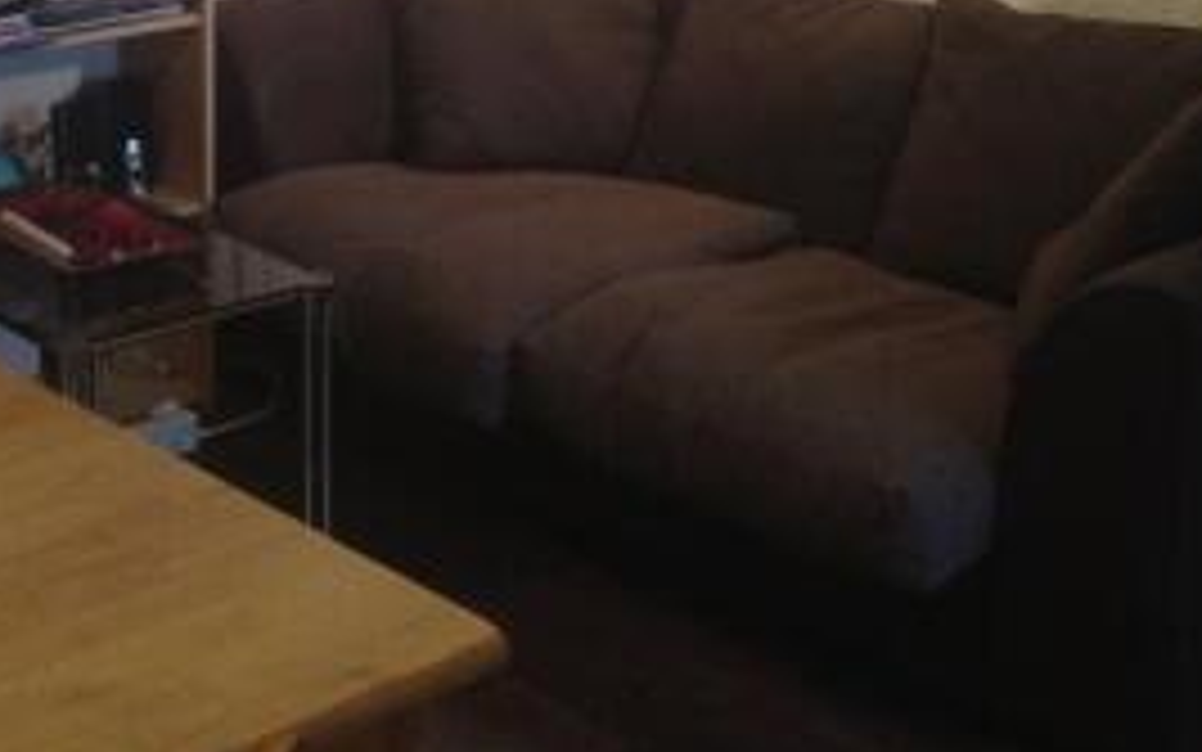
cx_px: 205
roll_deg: +0.6
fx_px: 2654
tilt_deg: -9.6
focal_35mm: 81
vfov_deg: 15.5
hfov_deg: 25.0
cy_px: -155
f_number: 2.4
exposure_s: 1/20
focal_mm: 4.28
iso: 160
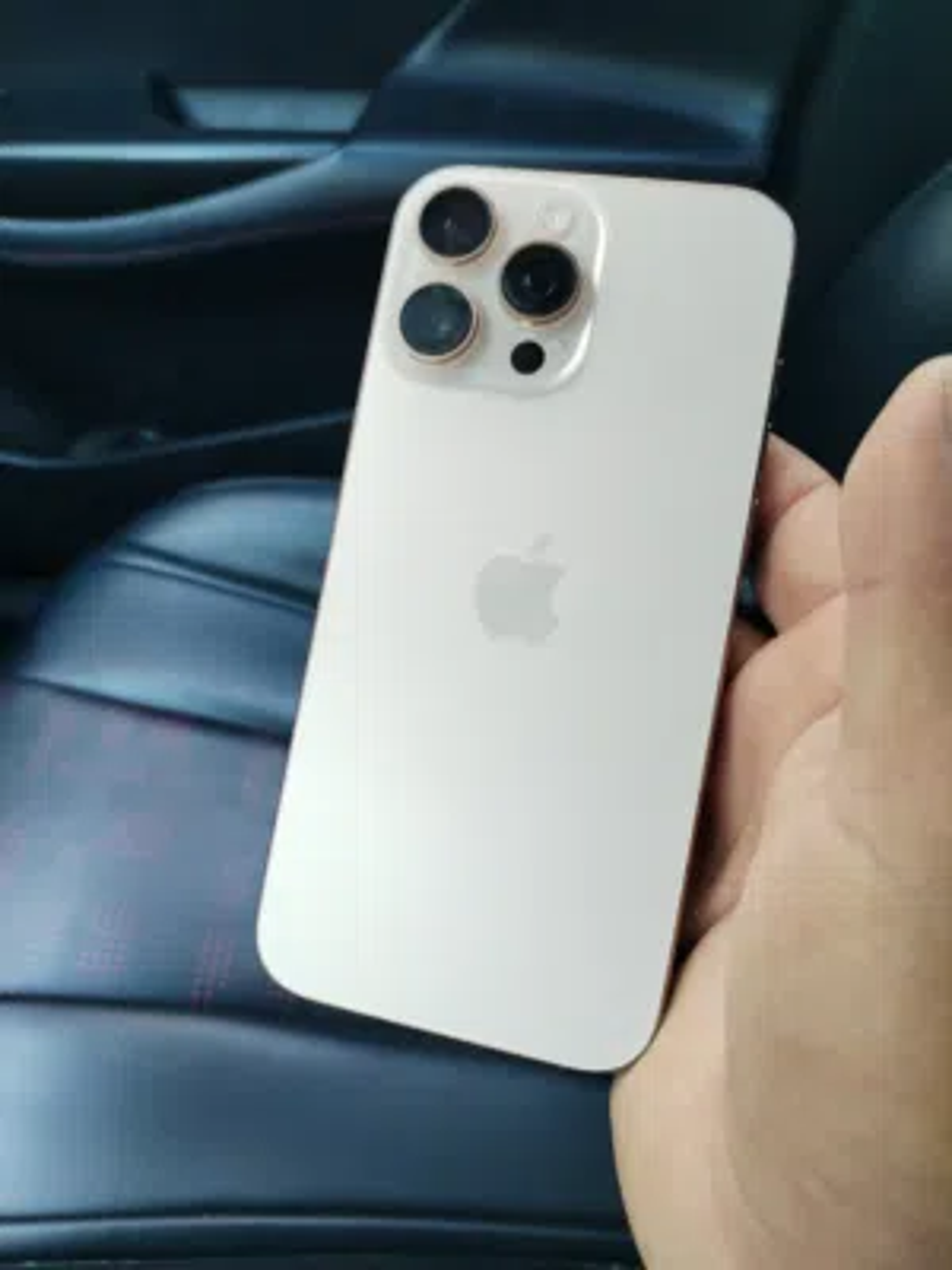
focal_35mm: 26
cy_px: 635
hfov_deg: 53.1
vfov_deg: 67.3
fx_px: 953
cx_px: 476
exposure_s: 1/50
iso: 344
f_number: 1.8
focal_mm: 4.75
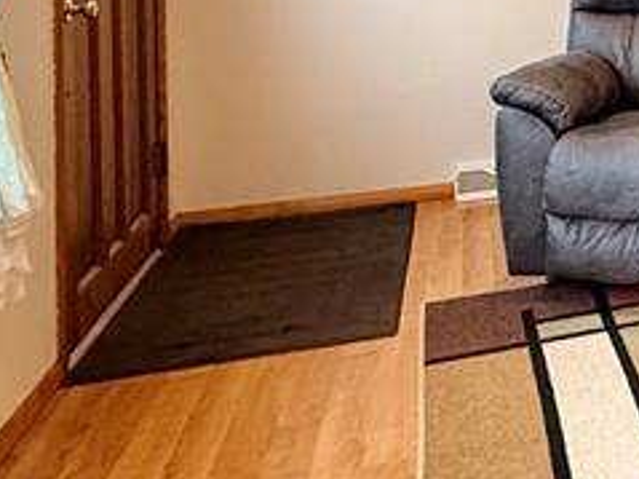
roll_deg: +0.1
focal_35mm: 60
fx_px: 1107
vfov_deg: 22.3
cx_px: 1019
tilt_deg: -2.2
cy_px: -115
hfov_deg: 23.7
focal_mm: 2.22
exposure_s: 1/60
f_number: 2.2
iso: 400
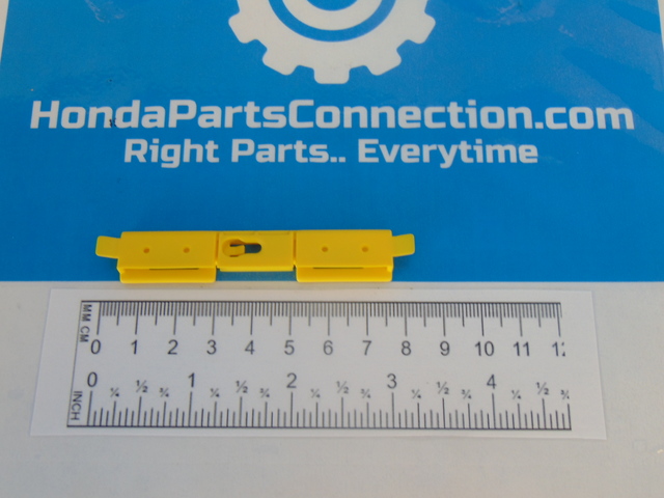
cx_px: 332
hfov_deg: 44.8
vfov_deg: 34.3
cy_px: 249
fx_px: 806
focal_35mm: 42
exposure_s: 1/40
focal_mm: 7.6
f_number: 3.3
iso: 80
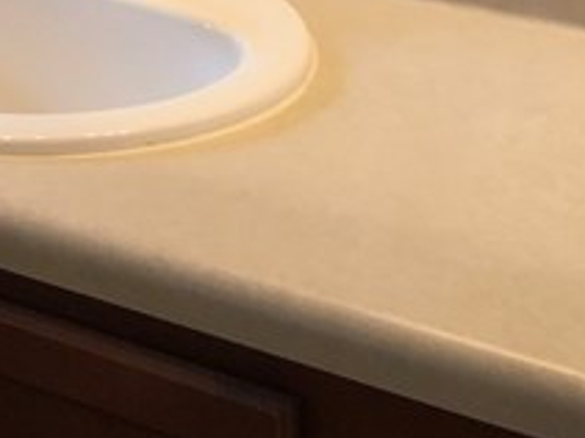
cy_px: -513
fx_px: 2297
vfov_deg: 9.9
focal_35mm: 136
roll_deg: +2.9
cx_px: -607
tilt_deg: -7.4
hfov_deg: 12.6
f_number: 1.8
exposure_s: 1/30
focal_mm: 3.99
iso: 40
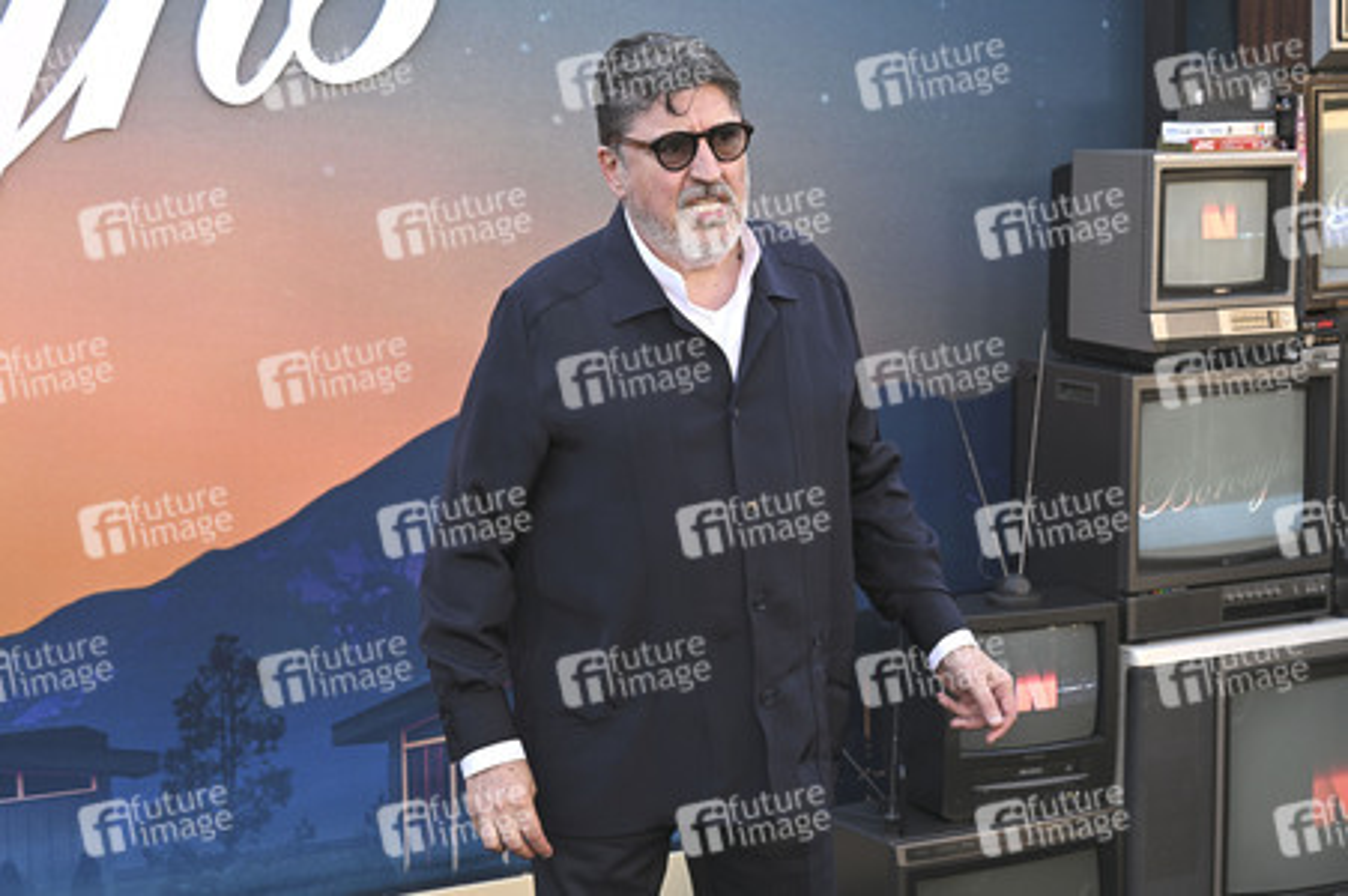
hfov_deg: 28.5
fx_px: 2657
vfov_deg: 19.2
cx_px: 674
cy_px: 448
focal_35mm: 71
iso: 640
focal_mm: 71
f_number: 7.1
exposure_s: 1/320
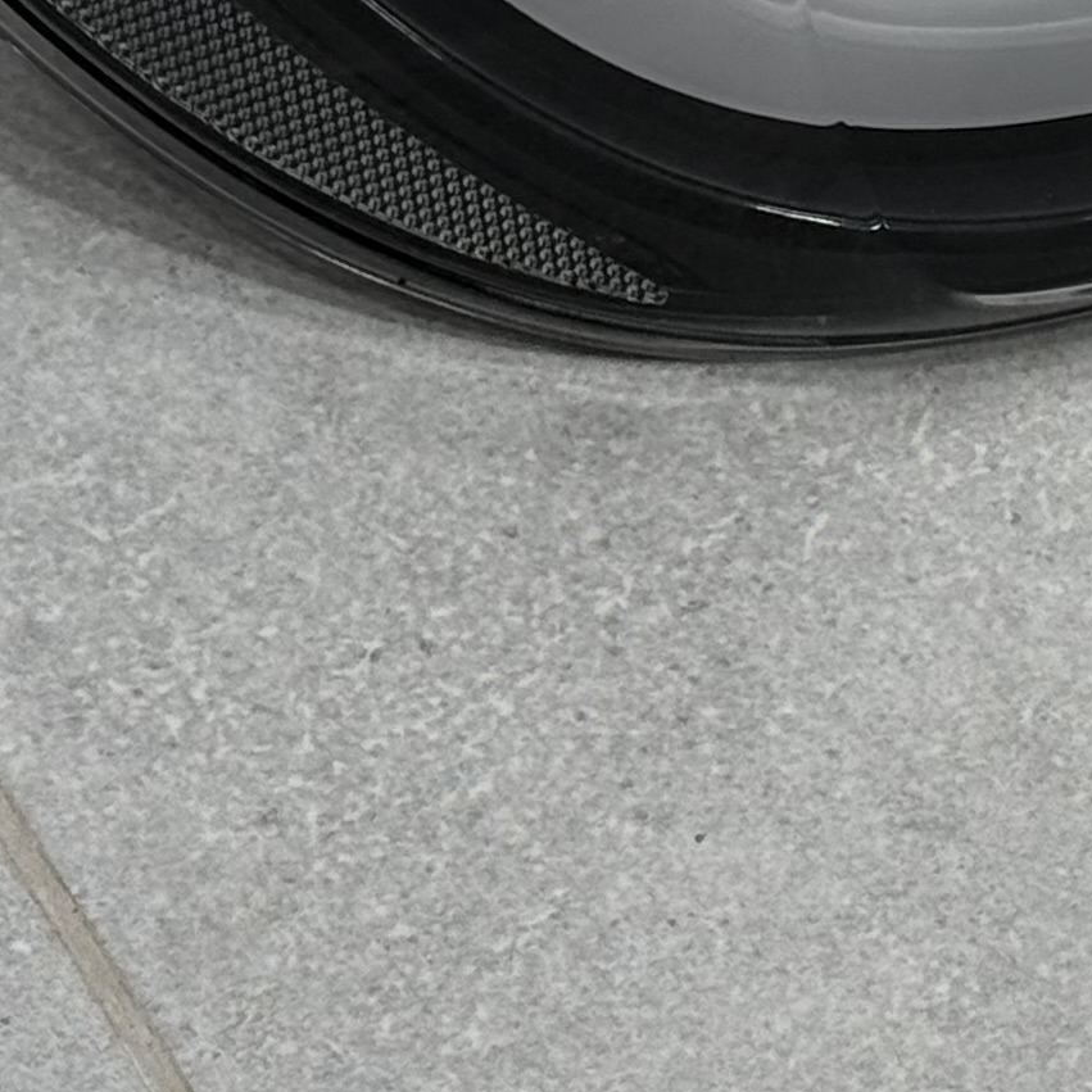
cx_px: 1509
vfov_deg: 8.6
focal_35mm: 201
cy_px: -164
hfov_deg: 8.6
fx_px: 7174
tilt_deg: -47.3
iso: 80
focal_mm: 6.76
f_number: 1.78
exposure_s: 1/314
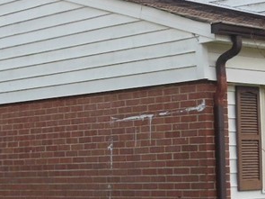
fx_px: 903
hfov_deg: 16.7
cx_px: 156
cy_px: 107
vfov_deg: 12.5
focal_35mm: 118
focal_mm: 6
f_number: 3.9
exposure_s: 1/320
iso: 125
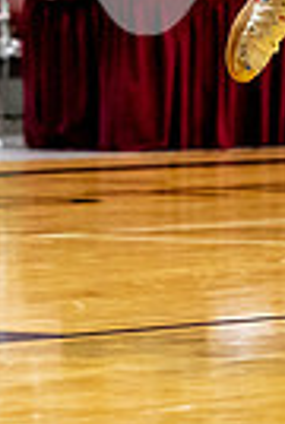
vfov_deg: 5.6
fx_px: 4300
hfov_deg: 3.8
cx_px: 518
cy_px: -260
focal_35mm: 364
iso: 3200
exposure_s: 1/1250
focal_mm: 70
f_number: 2.8
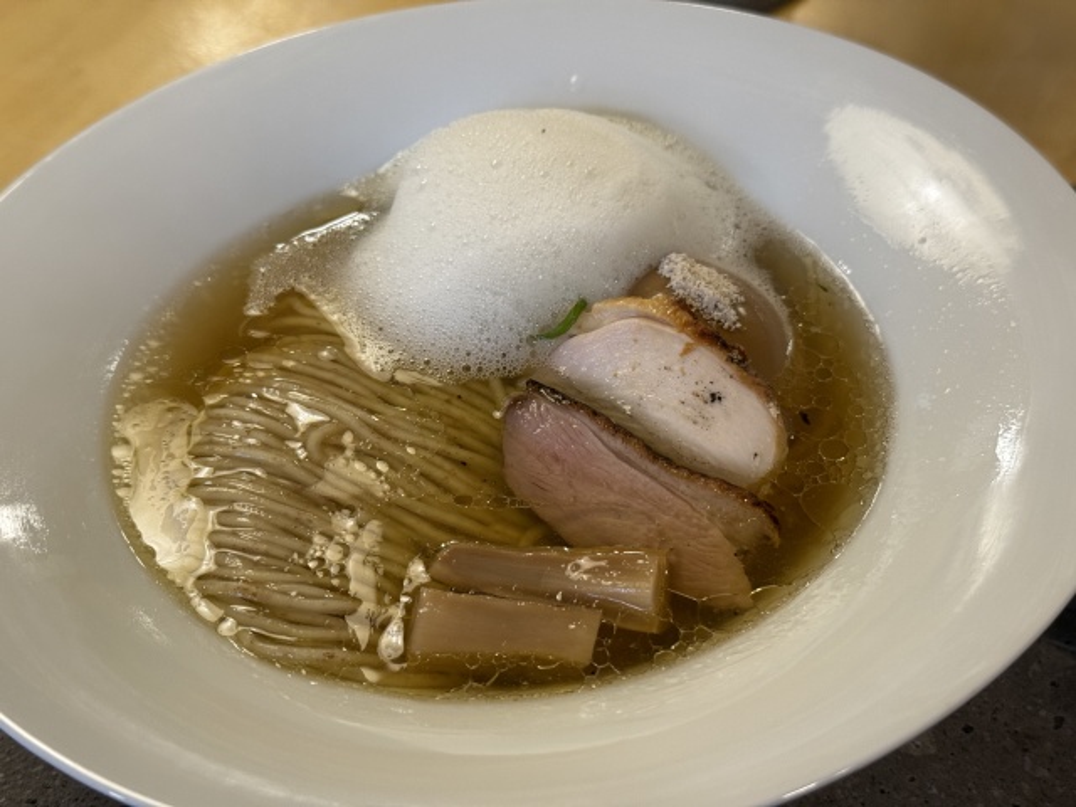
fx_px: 1492
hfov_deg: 39.7
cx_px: 538
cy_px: 404
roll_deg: +4.8
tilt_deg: -43.5
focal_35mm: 48
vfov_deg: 30.3
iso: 125
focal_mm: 6.76
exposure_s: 1/50
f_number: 1.78
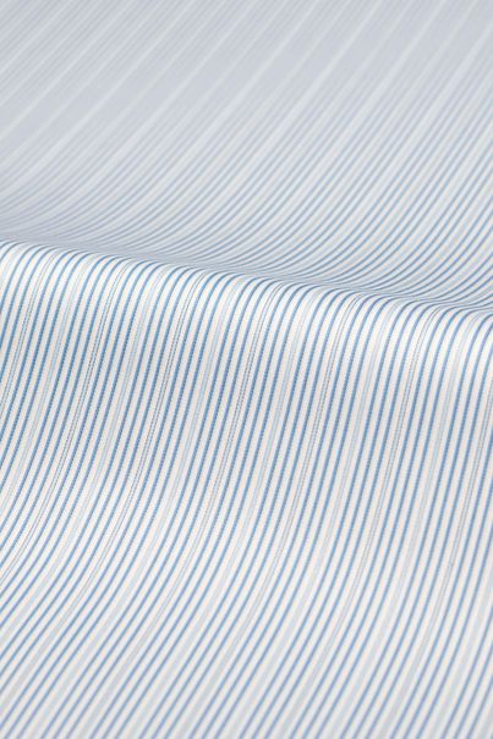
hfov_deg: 16.1
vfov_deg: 23.9
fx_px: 1747
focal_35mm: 85
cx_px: 246
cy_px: 370
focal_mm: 85
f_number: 8
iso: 160
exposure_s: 1/100
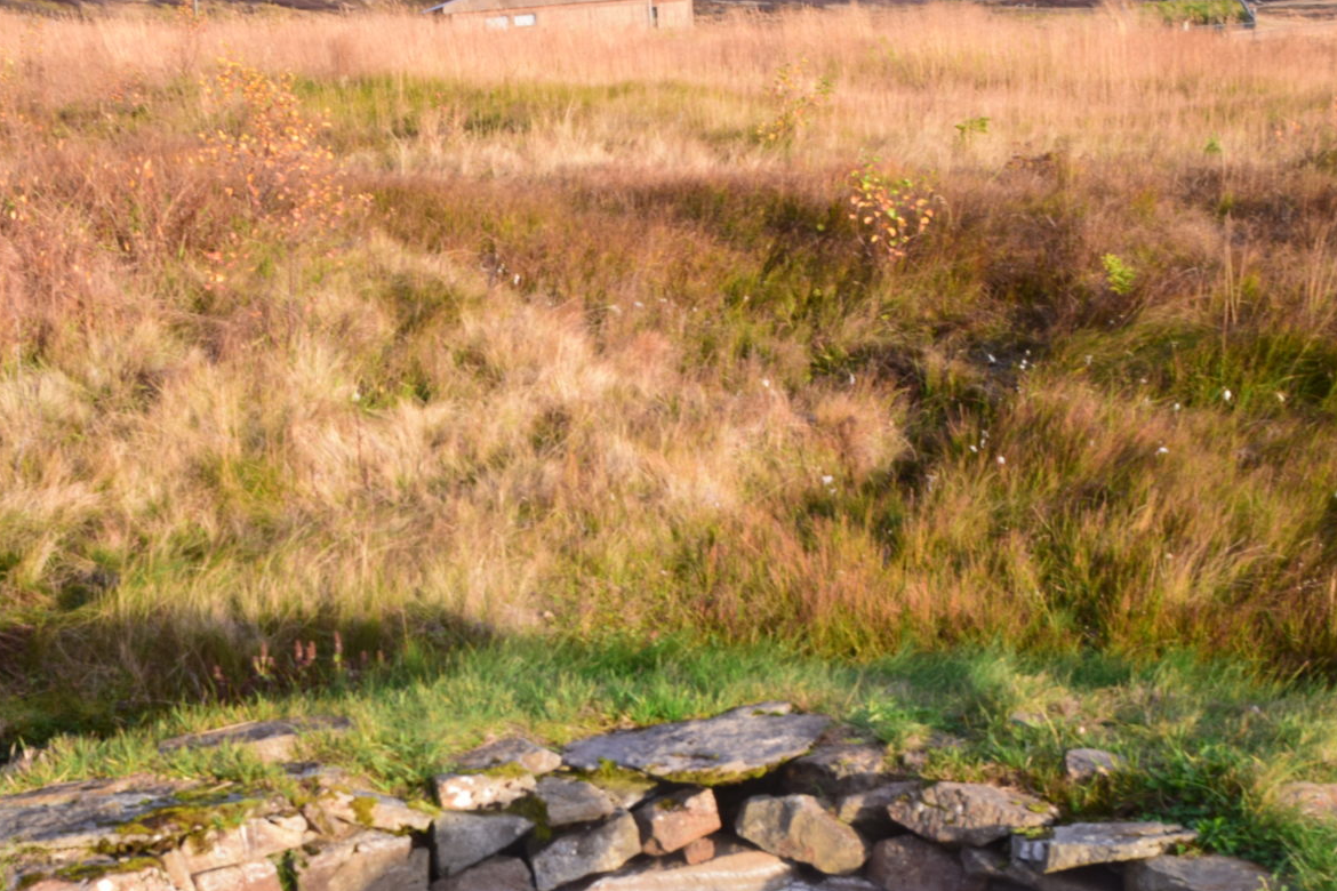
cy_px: 768
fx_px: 2632
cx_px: 536
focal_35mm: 71
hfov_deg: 28.4
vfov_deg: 18.9
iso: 400
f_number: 9
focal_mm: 27
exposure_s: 1/100
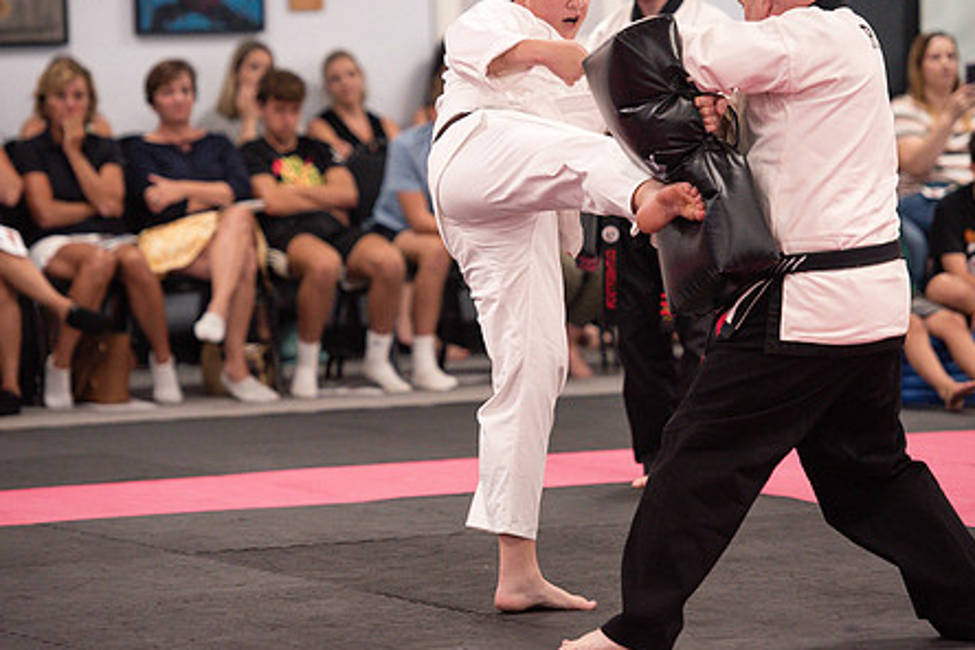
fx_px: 5660
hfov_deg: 9.8
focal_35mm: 209
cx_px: 492
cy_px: 254
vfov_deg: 6.6
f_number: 2.8
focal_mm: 160
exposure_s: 1/400
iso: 1600
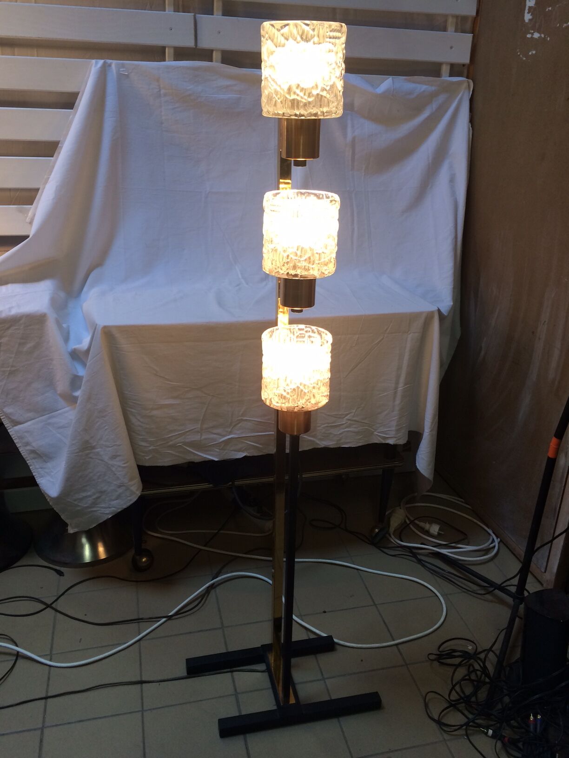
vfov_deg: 61.7
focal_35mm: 29
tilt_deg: -22.6
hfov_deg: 48.2
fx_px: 636
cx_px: 284
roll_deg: -1.5
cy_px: 379
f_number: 2.2
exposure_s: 1/33
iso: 40
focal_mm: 4.15
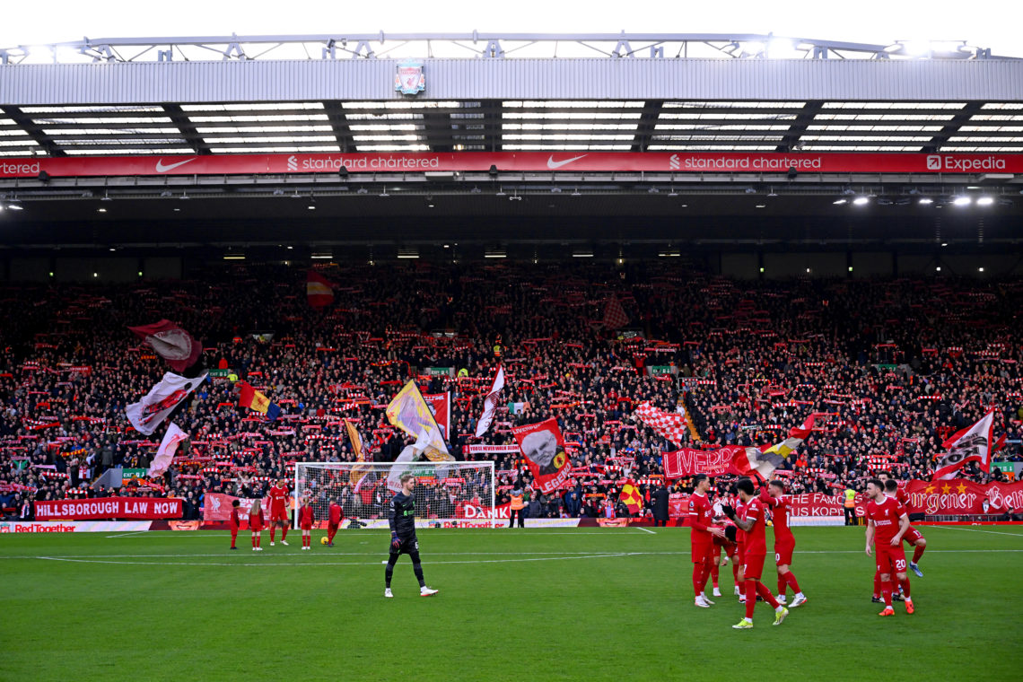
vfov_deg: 32.6
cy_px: 341
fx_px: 1165
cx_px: 512
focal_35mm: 41
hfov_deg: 47.4
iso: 1250
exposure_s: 1/3200
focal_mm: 41
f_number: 3.2
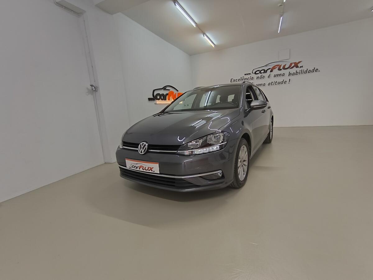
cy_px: 140
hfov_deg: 94.5
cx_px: 186
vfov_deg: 78.1
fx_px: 172
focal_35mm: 16
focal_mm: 1.65
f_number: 2.2
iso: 160
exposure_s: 1/33.3
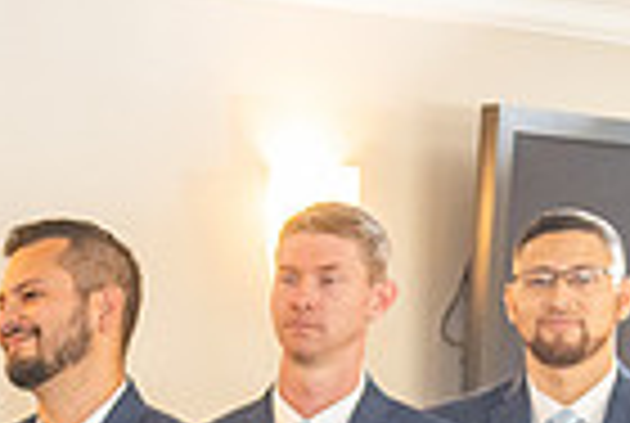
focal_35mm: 186
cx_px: -468
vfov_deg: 7.2
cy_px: 785
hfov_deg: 10.4
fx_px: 3262
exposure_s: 1/200
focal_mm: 45
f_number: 3.5
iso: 1250
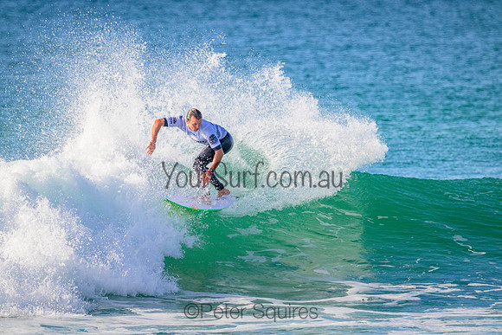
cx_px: 251
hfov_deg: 2.6
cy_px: 168
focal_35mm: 800
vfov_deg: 1.7
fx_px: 11158
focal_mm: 800
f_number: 11
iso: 2000
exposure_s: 1/2000
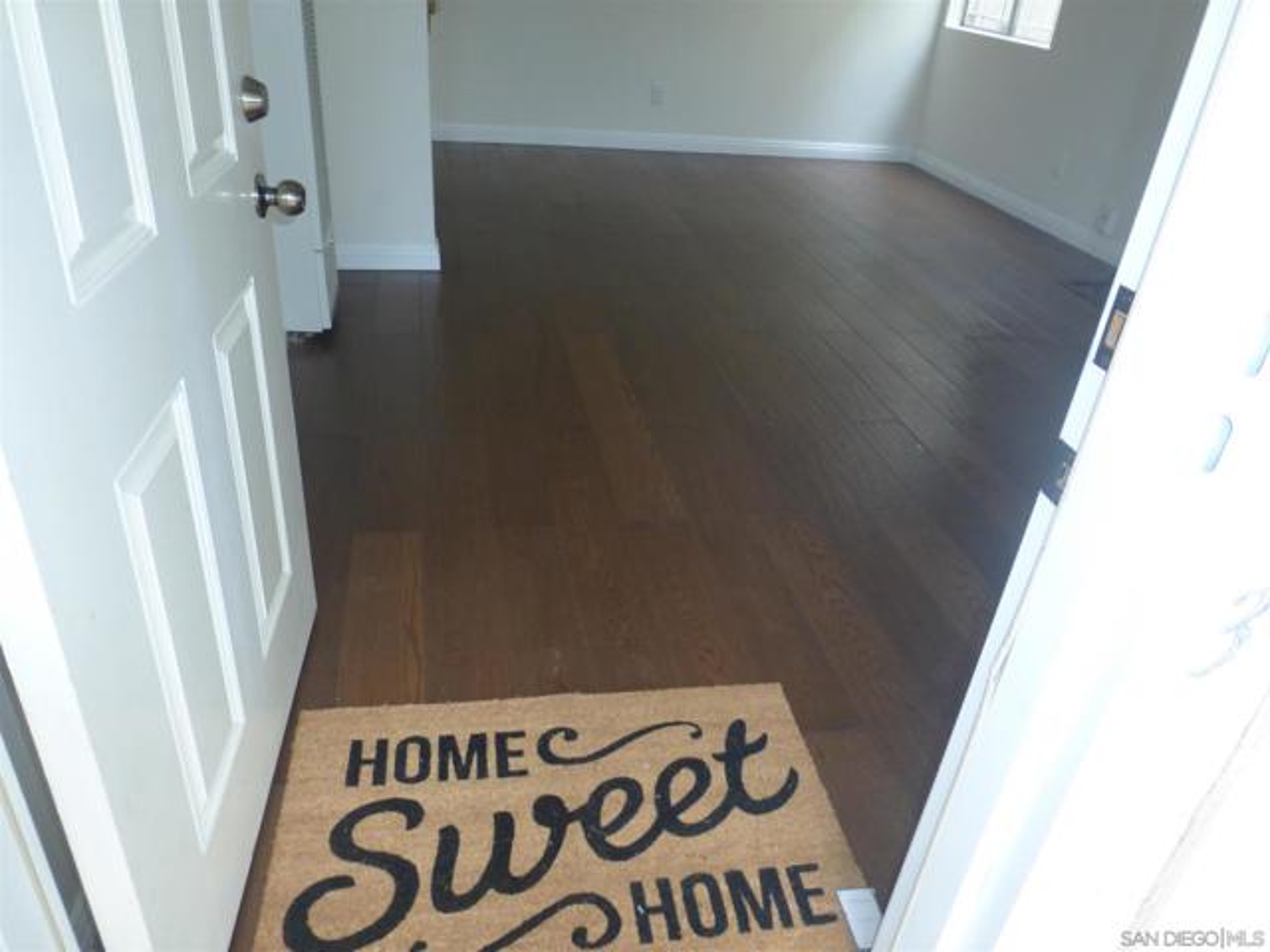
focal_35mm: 24
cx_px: 635
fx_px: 881
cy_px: 476
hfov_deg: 71.6
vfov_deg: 56.8
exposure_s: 1/60
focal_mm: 4.3
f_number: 3.3
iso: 160
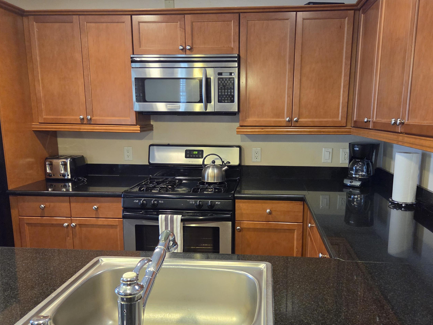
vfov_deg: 49.7
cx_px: 240
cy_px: 181
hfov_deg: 63.3
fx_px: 350
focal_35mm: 28
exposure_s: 1/120
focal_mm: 5.4
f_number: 1.8
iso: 1000
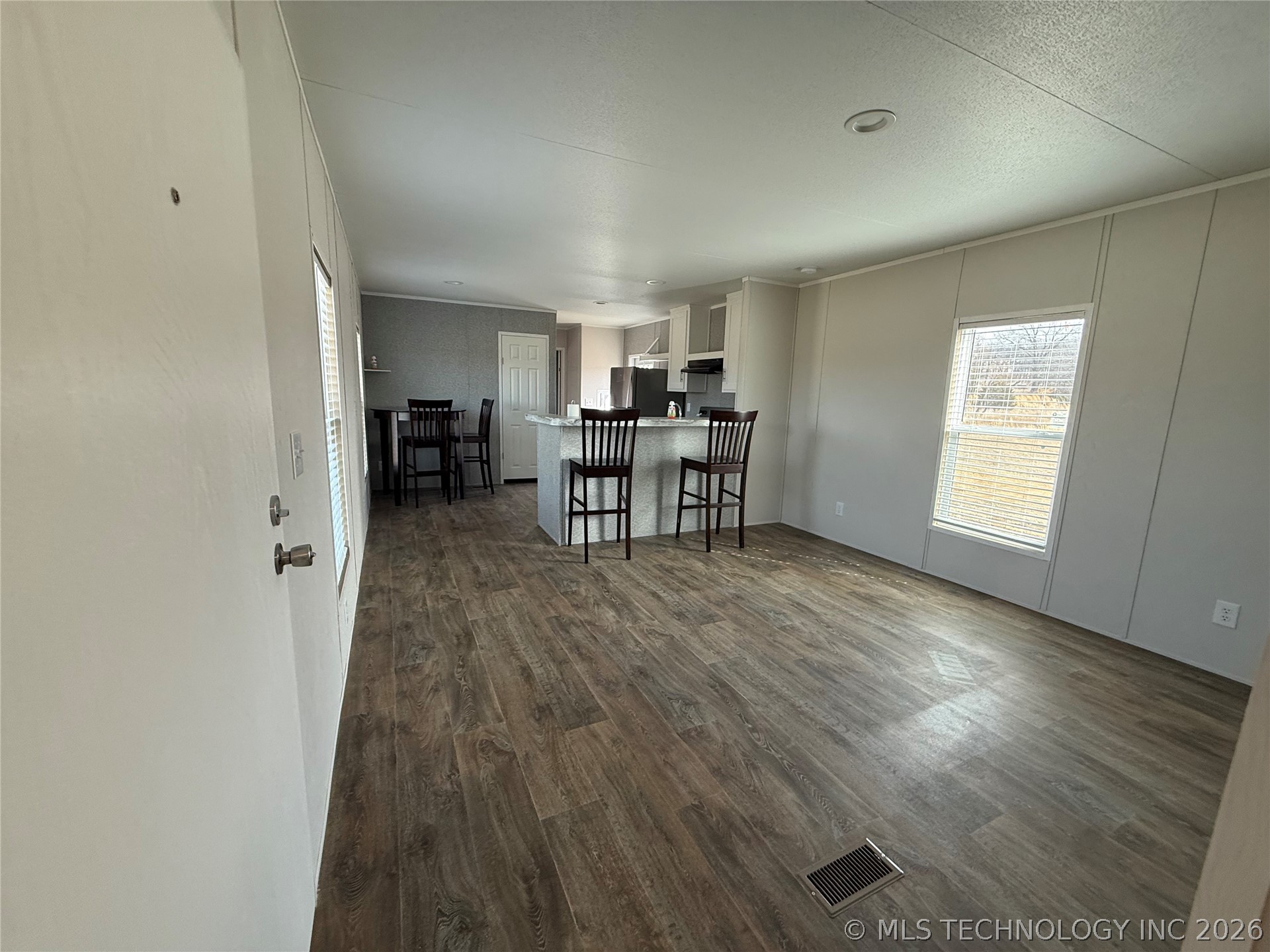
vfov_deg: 85.7
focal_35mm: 14
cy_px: 476
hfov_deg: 102.1
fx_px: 514
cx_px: 635
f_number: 2.2
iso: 200
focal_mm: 2.22
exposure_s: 1/120
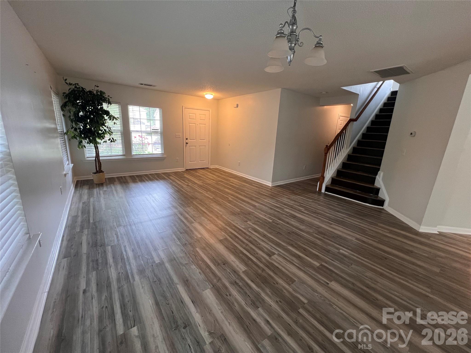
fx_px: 177
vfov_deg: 89.9
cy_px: 176
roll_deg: -2.0
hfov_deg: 106.2
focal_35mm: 13
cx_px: 236
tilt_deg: -13.4
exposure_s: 1/60
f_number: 1.8
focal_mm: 1.57
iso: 200
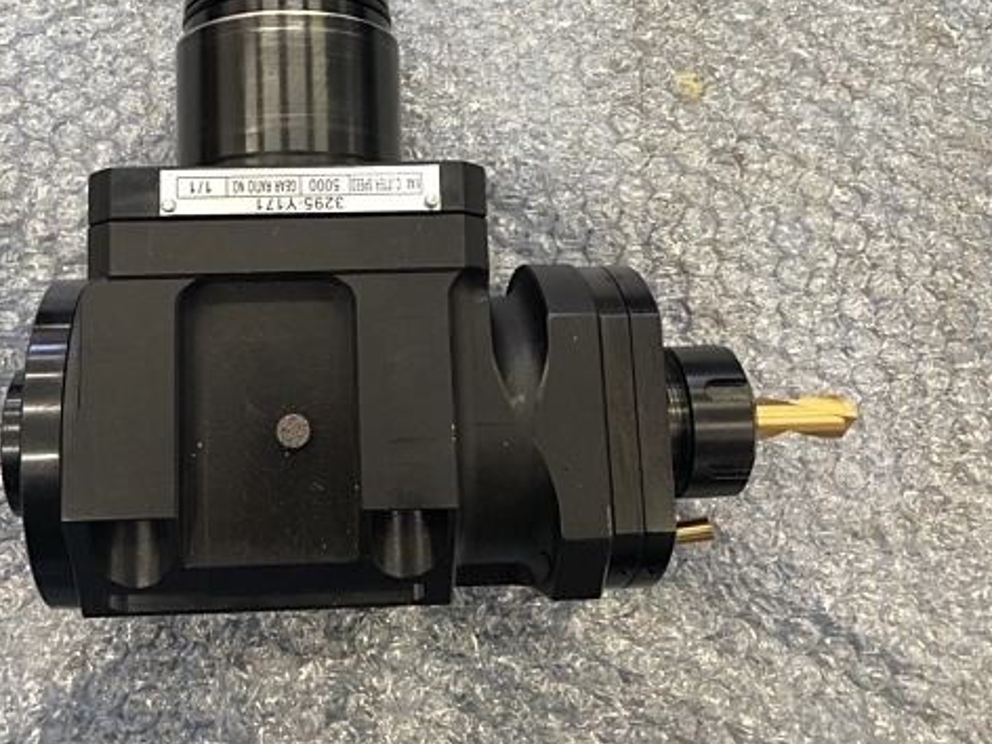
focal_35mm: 38
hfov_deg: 48.5
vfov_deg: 37.3
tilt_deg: -80.2
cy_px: 252
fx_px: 1089
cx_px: 364
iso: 32
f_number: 1.8
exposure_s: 1/30
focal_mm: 3.99
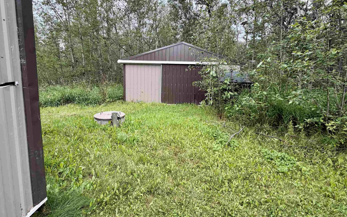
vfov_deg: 64.8
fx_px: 170
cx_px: 165
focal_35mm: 18
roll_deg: -1.9
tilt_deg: -8.3
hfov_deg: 91.0
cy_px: 96
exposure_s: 1/181
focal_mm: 2.22
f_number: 2.2
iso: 40
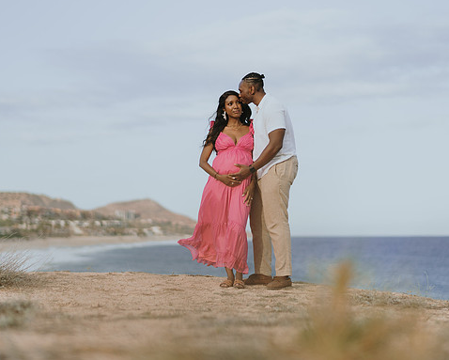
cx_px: 228
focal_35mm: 67
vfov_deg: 22.8
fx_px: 891
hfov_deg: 28.3
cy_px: 179
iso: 50
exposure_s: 1/2500
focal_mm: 58
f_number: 1.4
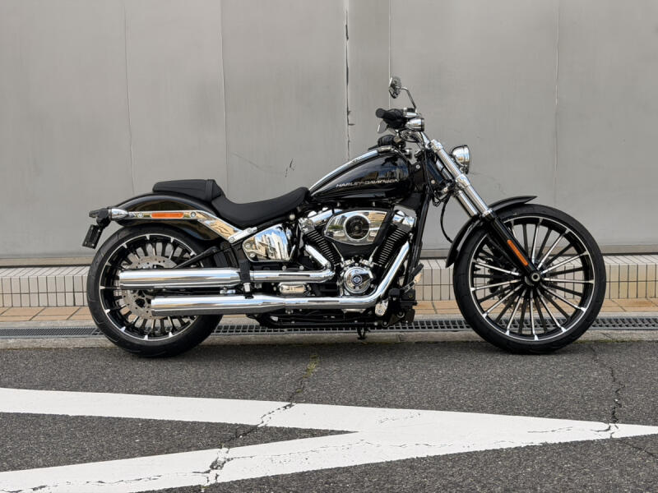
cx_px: 329
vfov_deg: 30.3
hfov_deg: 39.7
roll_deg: +2.1
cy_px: 246
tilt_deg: -5.1
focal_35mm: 48
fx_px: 912
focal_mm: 6.76
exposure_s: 1/1167
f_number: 1.78
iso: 64
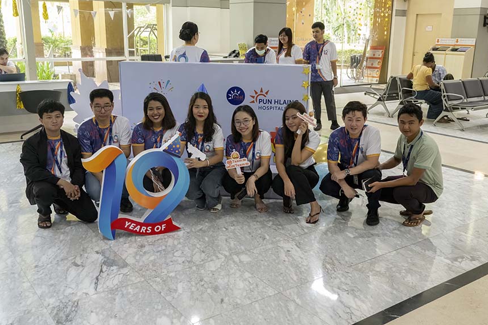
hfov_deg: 51.9
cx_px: 254
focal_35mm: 37
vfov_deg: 36.0
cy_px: 163
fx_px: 502
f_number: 5.6
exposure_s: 1/200
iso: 8000
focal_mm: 33
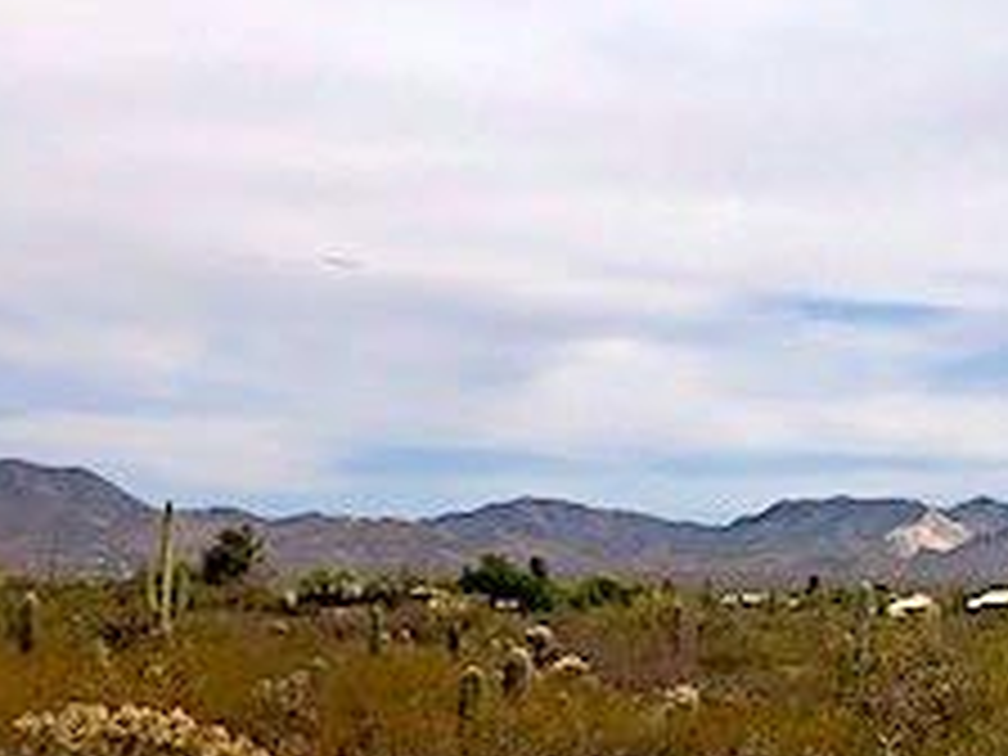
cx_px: 1179
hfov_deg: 22.6
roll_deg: -0.2
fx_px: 2330
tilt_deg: +7.0
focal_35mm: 80
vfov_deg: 18.4
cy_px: 387
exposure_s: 1/4367
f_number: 1.8
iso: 25
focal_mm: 3.99
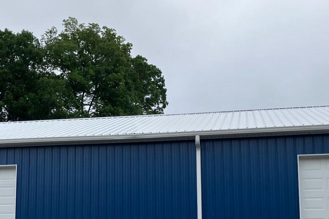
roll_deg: +0.5
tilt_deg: +7.0
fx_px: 512
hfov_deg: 35.6
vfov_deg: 23.7
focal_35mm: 56
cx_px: 145
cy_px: 187
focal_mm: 3.99
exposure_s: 1/1185
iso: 32
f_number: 1.8
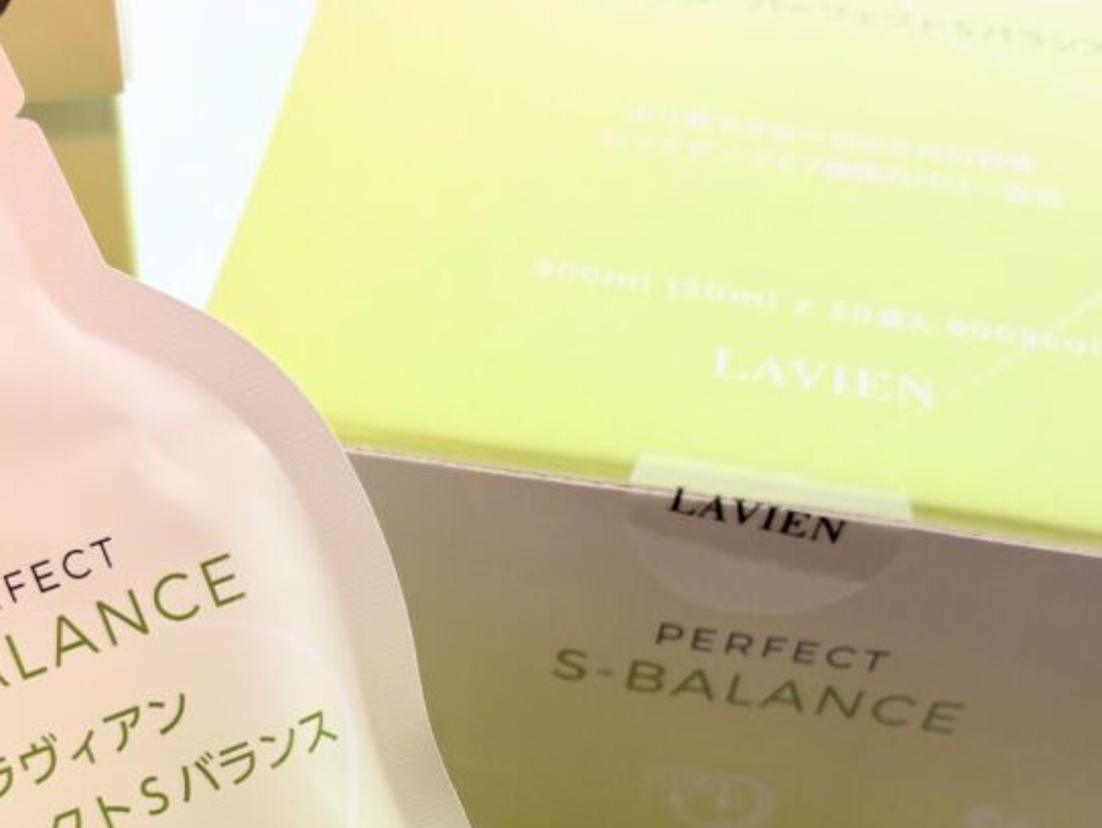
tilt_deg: -54.6
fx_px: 1561
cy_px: 755
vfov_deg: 28.5
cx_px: 420
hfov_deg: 38.7
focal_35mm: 49
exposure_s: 1/100
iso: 80
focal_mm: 5.96
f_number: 1.6
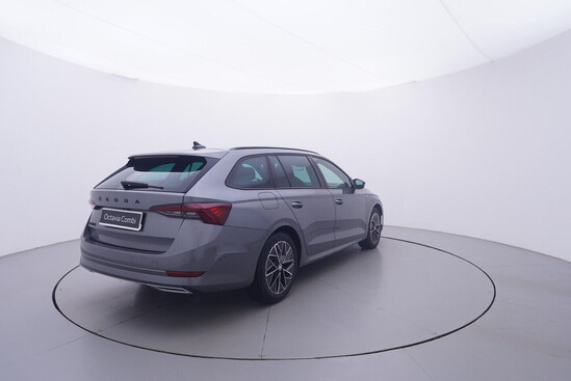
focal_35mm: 22
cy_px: 190
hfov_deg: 77.3
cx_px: 286
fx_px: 357
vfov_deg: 56.2
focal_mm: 15
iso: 200
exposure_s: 1/80
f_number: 5
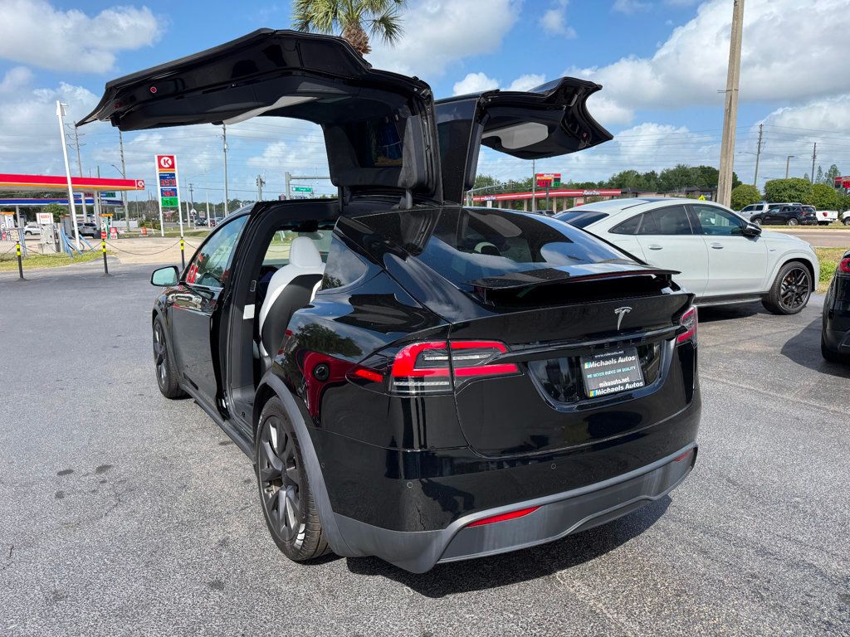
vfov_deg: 56.8
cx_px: 425
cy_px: 318
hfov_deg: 71.6
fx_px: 589
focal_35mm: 24
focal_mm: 6.76
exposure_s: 1/3021
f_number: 1.78
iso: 80
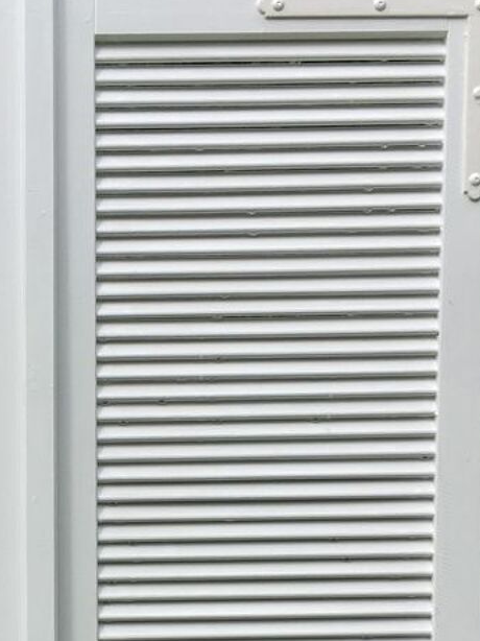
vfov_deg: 29.7
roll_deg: +0.6
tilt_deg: -10.8
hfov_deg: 22.7
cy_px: 557
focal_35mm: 63
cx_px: 49
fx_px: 1166
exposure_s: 1/1451
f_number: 2.2
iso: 25
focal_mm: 4.15
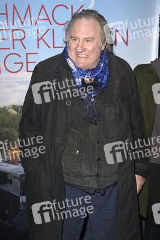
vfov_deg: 36.3
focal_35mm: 55
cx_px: 80
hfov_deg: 24.6
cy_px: 120
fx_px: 367
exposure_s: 1/250
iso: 640
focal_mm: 55
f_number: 5.6
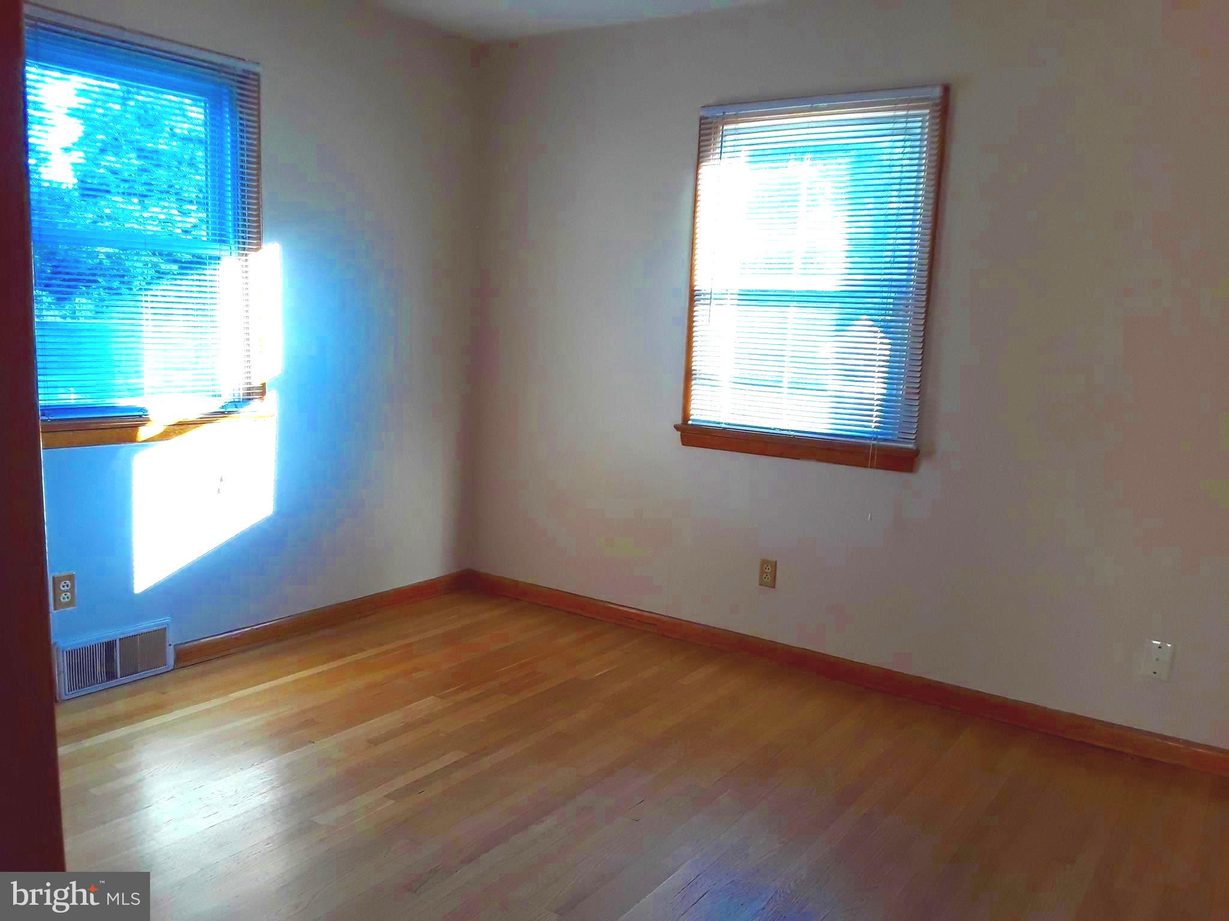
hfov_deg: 63.4
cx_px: 614
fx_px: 994
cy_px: 460
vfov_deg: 49.7
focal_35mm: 28
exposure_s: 1/60
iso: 64
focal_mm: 2.9
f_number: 1.9
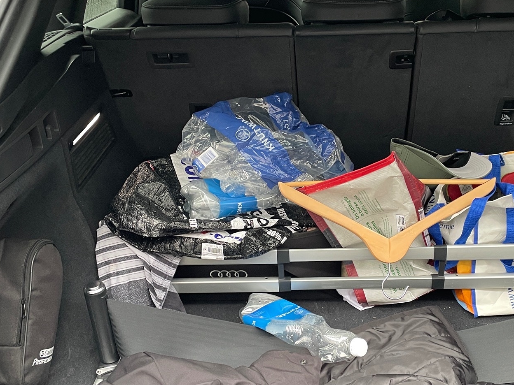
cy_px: 202
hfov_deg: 44.5
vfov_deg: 34.3
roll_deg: +1.5
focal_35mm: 42
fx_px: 624
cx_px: 318
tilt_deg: -27.8
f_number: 1.6
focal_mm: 4.2
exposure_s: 1/60
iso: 160
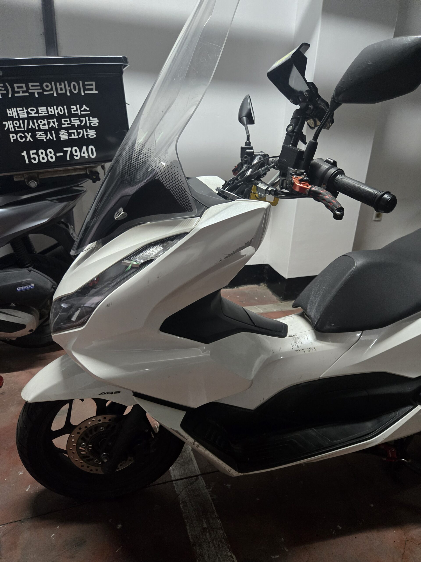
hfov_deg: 58.9
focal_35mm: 23
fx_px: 373
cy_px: 281
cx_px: 210
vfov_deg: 73.9
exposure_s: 1/120
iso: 1000
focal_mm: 5.4
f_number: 1.8
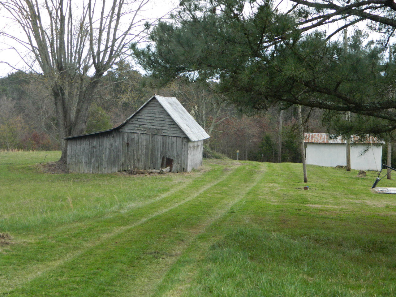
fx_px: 801
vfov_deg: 21.0
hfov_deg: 27.8
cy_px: 148
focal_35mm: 70
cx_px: 198
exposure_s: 1/50
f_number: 4
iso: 220
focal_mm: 12.6
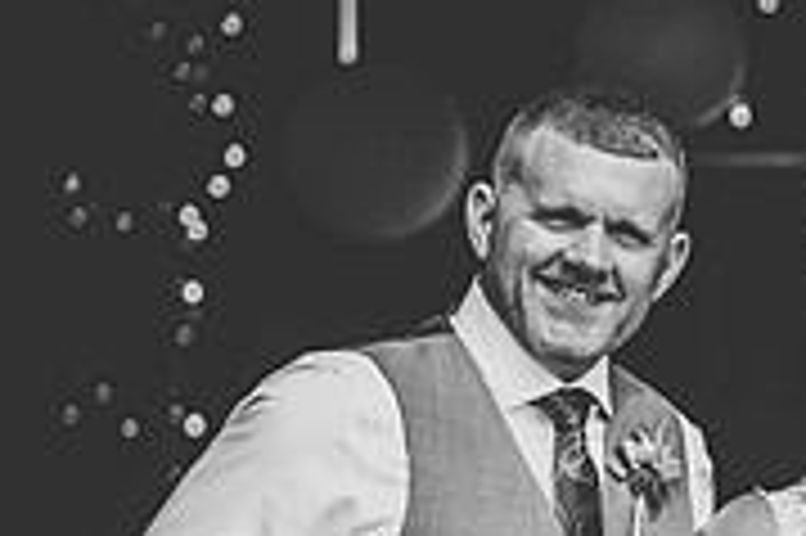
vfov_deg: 4.1
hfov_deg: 6.2
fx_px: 7404
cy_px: 714
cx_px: 1171
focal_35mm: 331
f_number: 2.8
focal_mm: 102
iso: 200
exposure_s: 1/3200
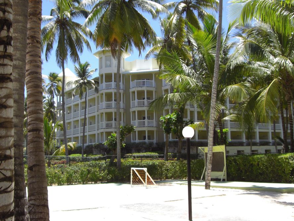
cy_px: 105
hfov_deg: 42.9
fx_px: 374
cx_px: 148
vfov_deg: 32.9
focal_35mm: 44
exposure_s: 1/640
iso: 64
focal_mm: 6.2
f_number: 2.7
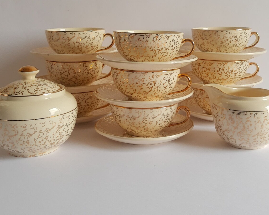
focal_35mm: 45
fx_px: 358
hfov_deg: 41.1
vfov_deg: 33.2
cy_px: 77
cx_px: 146
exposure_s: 1/50
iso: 74
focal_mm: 3.95
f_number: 1.8
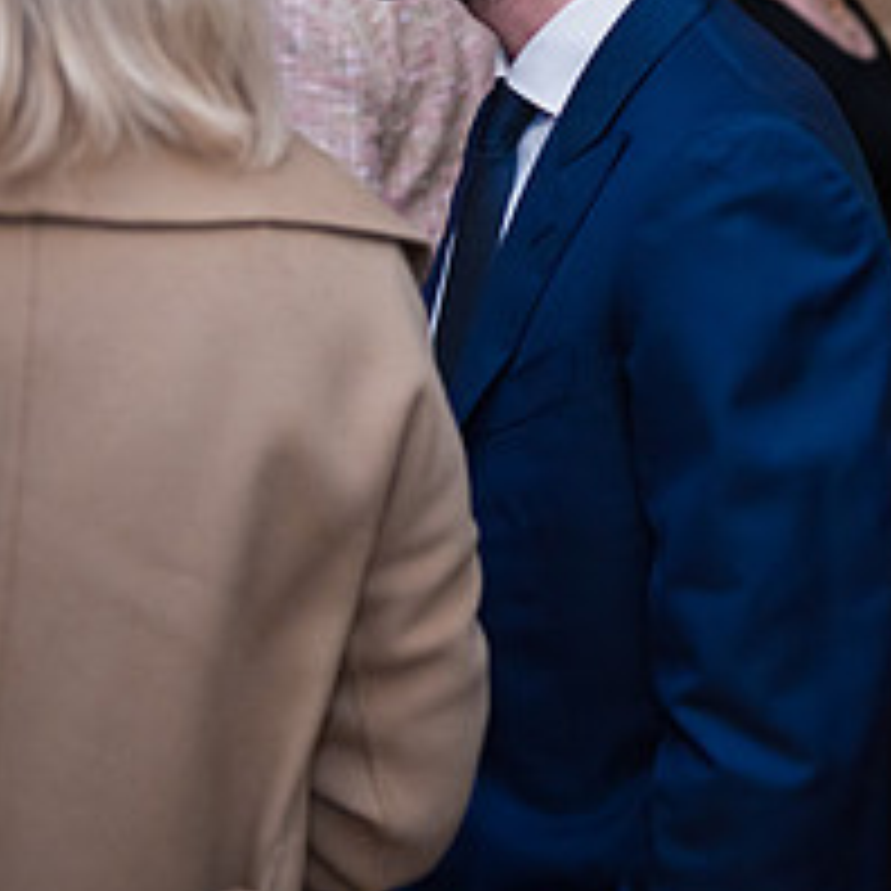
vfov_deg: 16.2
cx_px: 1148
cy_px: 99
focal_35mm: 106
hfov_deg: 15.6
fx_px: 3087
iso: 1600
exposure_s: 1/200
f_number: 3.2
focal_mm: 42
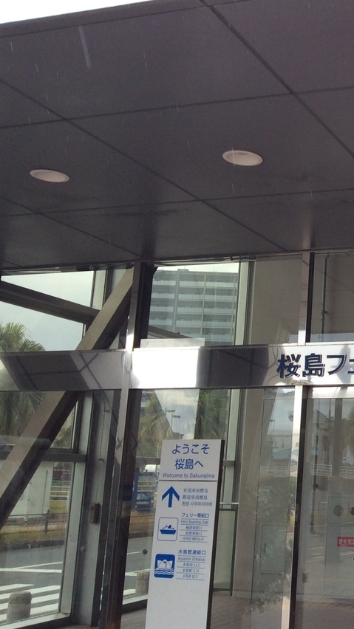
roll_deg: -1.8
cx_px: 431
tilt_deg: +11.6
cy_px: 302
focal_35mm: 49
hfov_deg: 22.4
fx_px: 818
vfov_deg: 42.1
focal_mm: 3.3
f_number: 2.4
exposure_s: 1/252
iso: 32
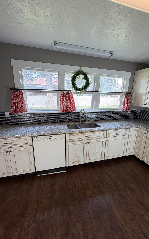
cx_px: 82
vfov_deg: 101.5
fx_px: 97
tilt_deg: -14.8
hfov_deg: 74.6
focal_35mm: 15
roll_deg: -1.9
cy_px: 119
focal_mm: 2.22
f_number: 2.2
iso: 100
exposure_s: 1/120
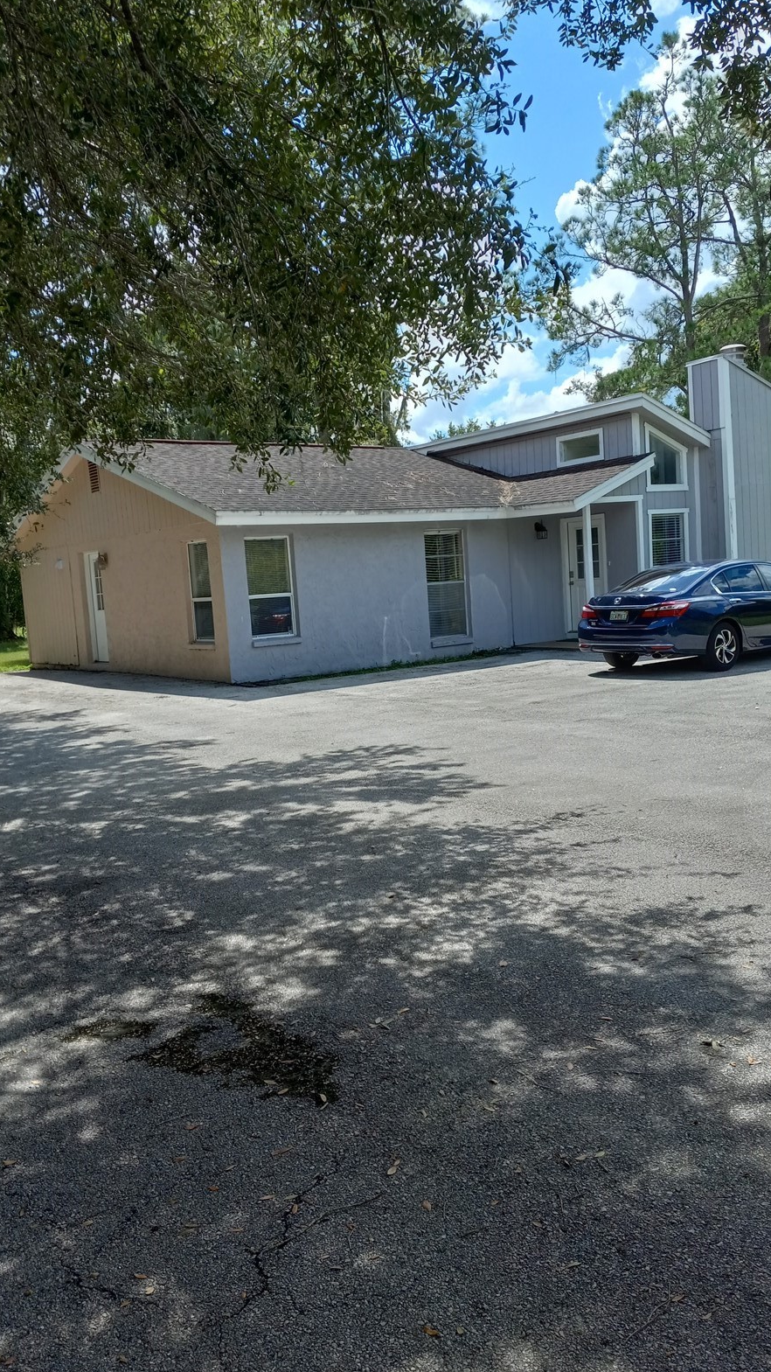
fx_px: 1091
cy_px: 682
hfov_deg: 38.9
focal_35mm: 30
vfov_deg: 64.3
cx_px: 379
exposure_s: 1/848
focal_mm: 3.94
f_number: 1.8
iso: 40
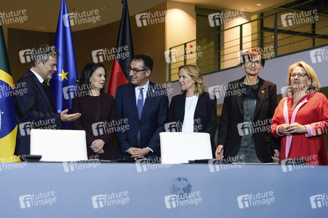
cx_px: 164
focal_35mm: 52
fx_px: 473
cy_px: 109
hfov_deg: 38.2
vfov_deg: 26.0
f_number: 3.2
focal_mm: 52
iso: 3200
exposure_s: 1/320
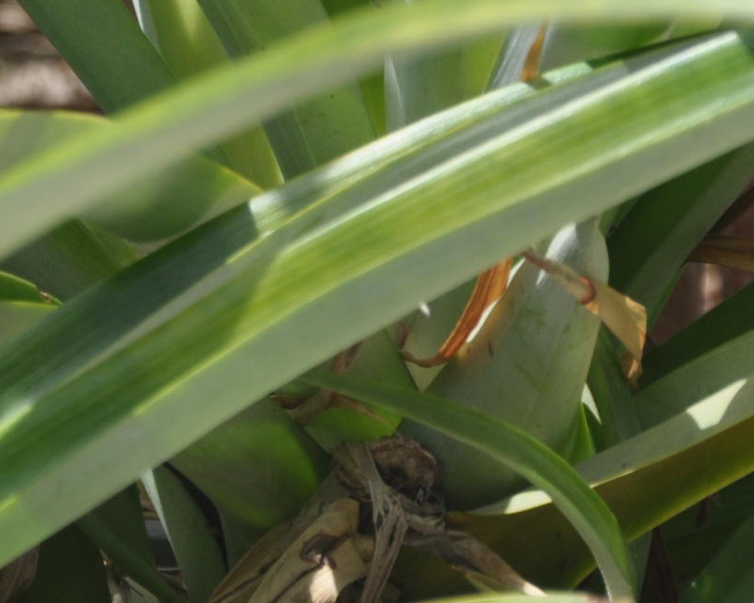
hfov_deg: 5.3
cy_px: -128
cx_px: 126
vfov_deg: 4.2
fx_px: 8144
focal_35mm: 365
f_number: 5.3
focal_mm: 70
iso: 200
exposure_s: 1/640
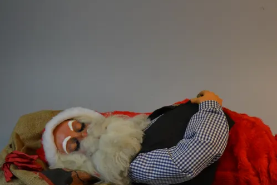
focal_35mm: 65
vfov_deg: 20.6
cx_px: 232
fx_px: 500
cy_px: 153
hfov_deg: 30.0
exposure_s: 1/60
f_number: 4
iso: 560
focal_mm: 24
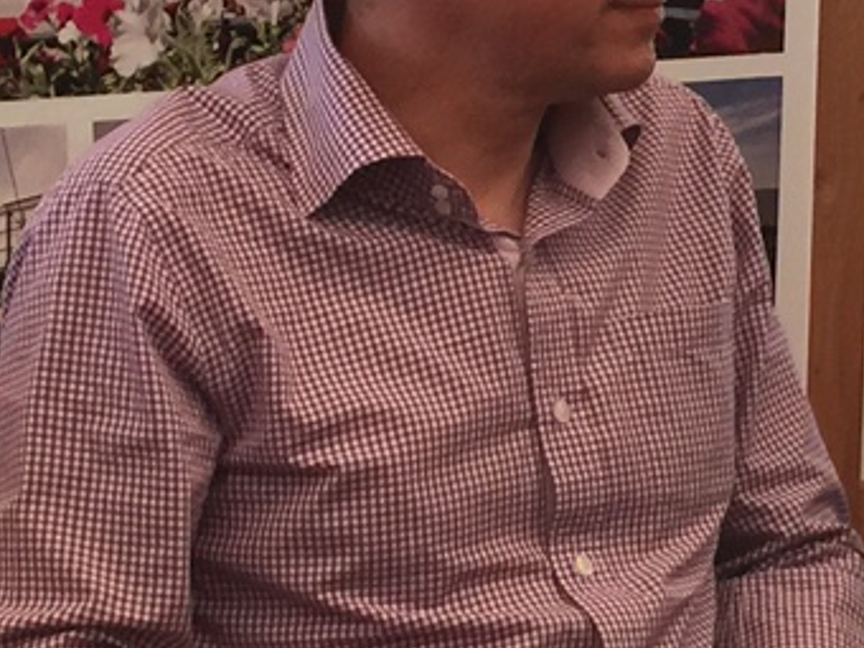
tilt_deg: -11.5
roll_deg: -2.3
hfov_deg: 14.2
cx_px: 551
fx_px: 3469
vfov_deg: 10.7
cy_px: 274
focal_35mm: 139
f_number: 2.2
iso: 50
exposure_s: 1/17
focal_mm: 4.15
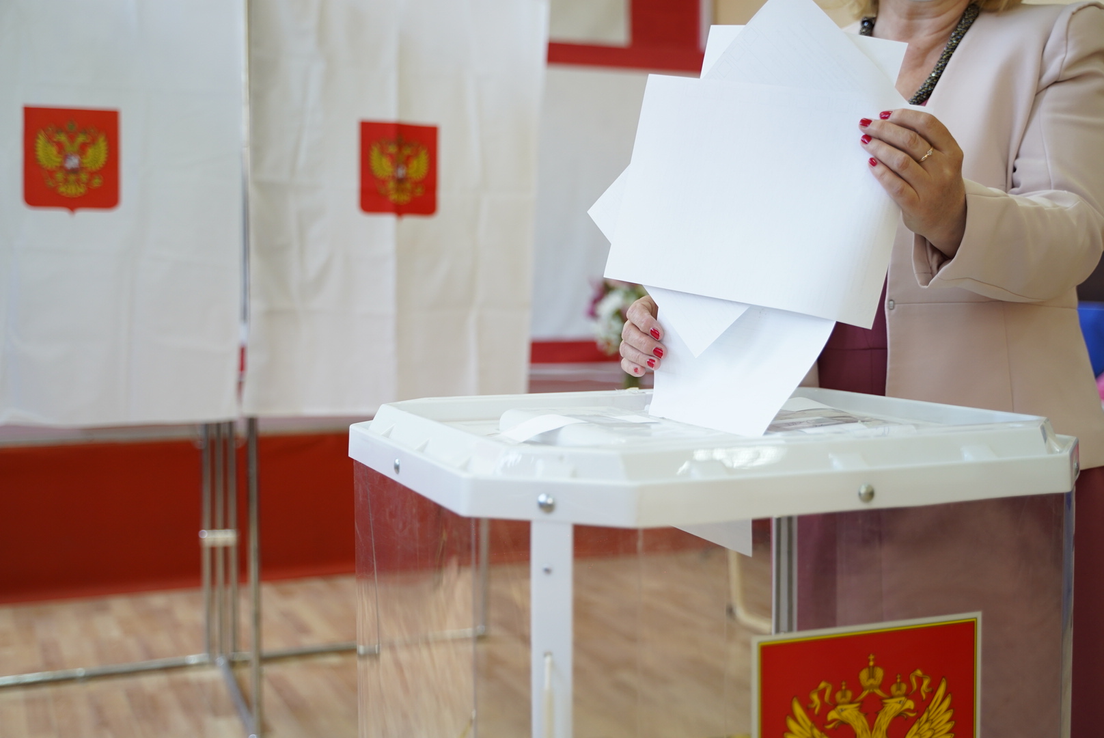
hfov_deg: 44.5
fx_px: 1350
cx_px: 552
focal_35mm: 44
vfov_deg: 30.6
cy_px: 369
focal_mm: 44
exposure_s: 1/125
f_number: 2.8
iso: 800
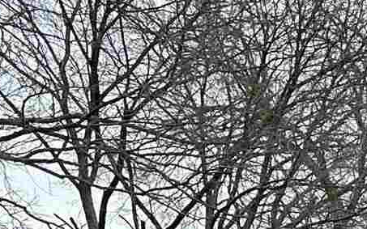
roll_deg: -2.1
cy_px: 576
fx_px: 1870
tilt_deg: +6.1
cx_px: 960
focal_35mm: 187
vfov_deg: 6.6
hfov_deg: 9.6
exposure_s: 1/3077
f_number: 1.5
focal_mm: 5.7
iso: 50
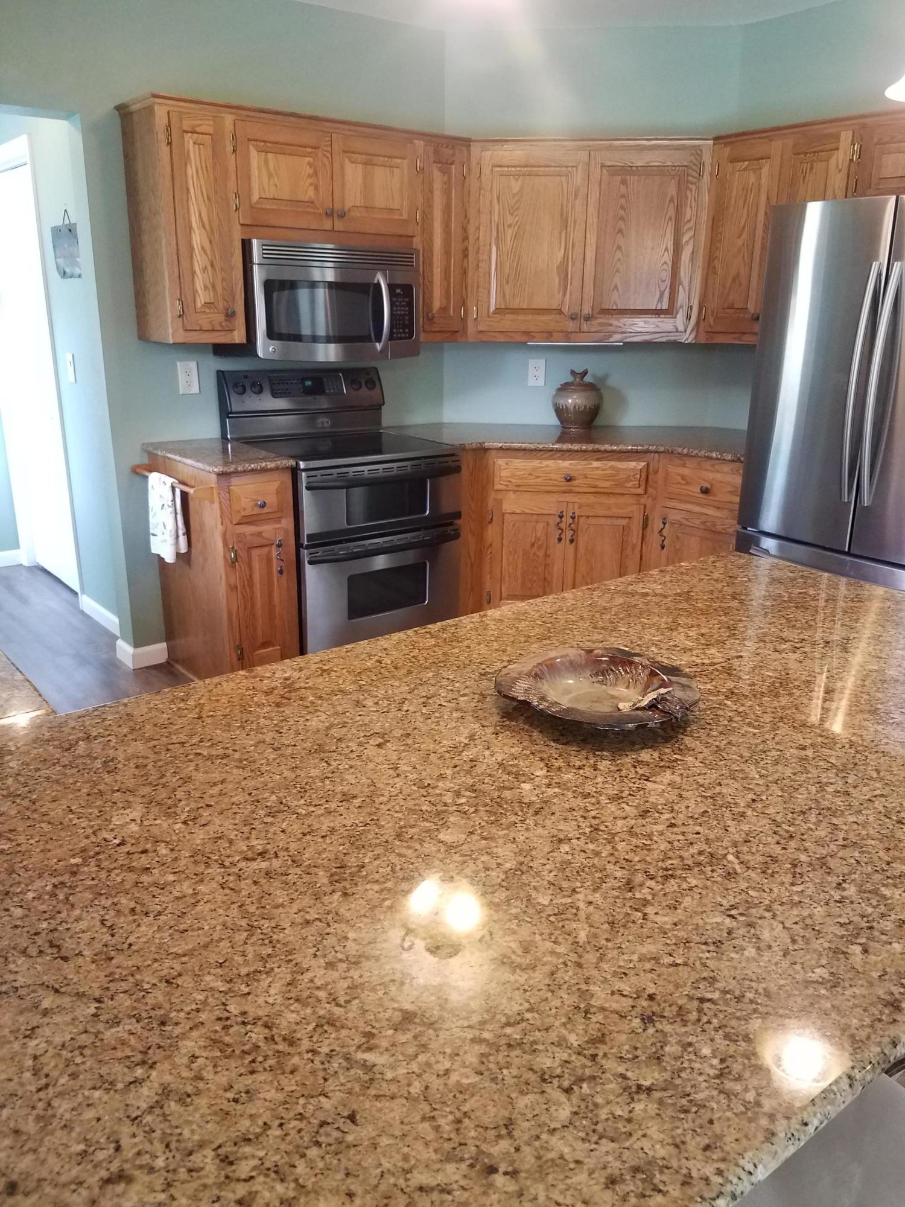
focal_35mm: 26
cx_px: 452
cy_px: 604
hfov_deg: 53.1
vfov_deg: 67.3
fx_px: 906
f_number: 1.7
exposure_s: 1/40
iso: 160
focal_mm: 4.2
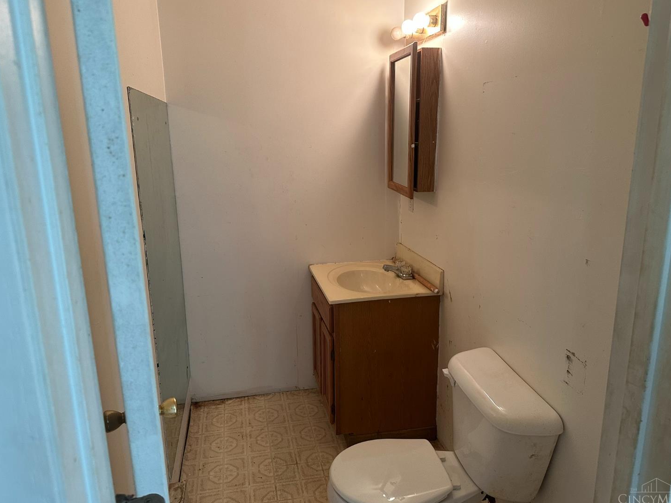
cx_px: 340
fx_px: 485
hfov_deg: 69.4
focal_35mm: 25
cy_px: 253
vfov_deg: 54.9
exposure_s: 1/60
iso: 250
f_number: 1.78
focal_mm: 6.86
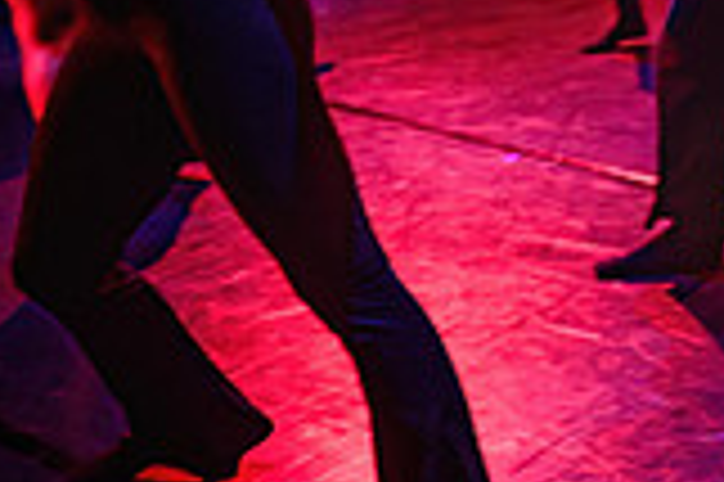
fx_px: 1929
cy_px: 57
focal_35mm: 96
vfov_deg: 14.1
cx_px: 1251
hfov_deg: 17.7
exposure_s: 1/300
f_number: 2.8
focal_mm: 24
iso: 3200
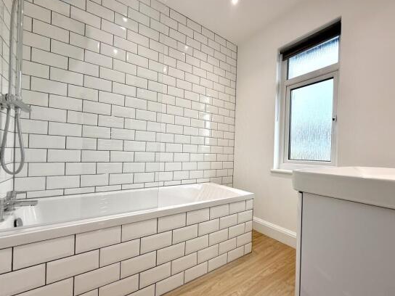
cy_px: 153
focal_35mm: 15
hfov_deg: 98.1
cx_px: 206
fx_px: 171
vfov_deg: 81.7
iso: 64
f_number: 2.2
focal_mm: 2.22
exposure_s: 1/138
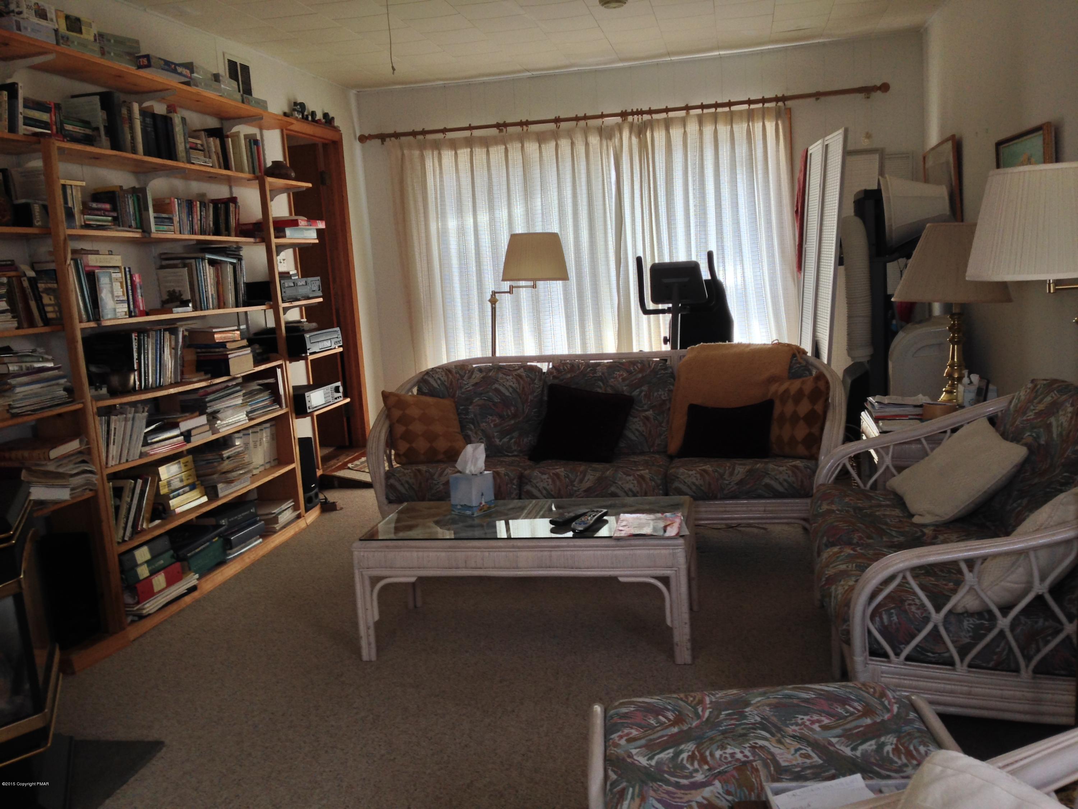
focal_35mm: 33
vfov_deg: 42.9
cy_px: 404
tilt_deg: -11.2
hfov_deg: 55.4
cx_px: 539
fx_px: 1028
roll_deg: +4.0
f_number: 2.4
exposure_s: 1/60
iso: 50
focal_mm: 4.12
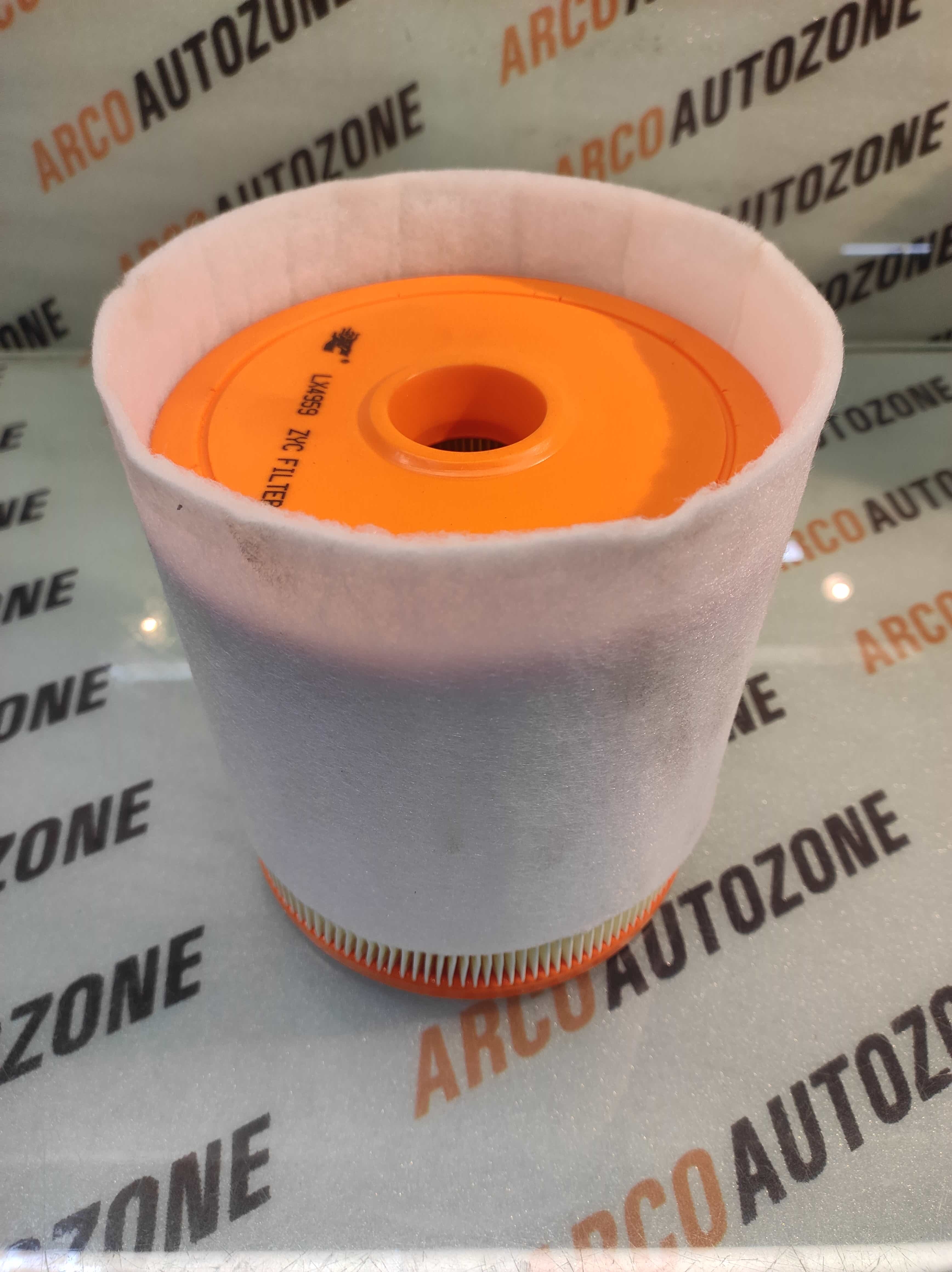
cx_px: 476
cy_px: 636
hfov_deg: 74.6
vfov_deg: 91.1
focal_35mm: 17
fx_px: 624
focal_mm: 4.74
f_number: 1.79
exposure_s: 1/50
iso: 165
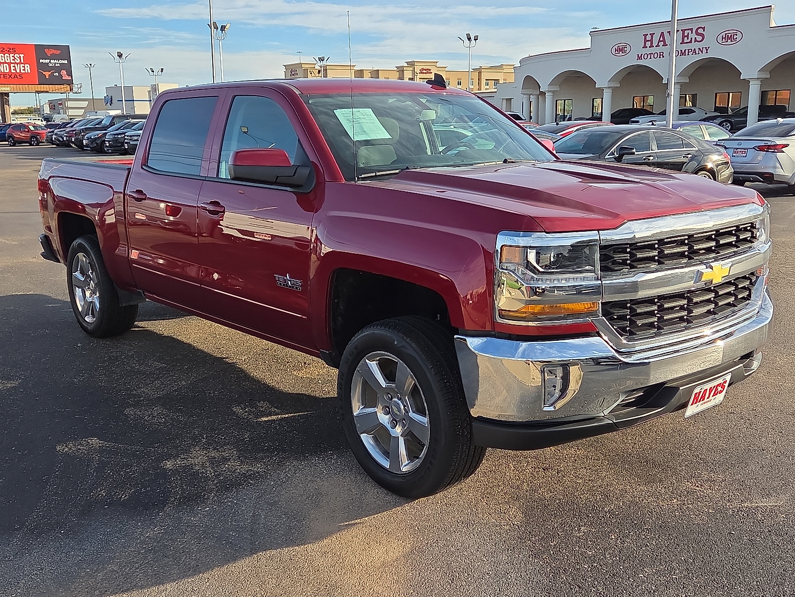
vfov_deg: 40.7
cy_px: 298
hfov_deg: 52.6
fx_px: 804
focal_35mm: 35
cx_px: 398
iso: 25
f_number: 1.8
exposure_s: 1/769
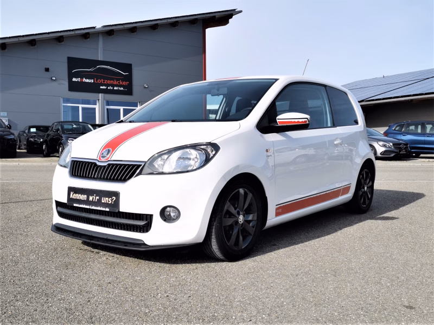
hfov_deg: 52.6
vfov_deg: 40.7
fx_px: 439
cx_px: 217
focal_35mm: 35
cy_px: 162
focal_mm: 5.58
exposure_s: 1/3012
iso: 50
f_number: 1.8
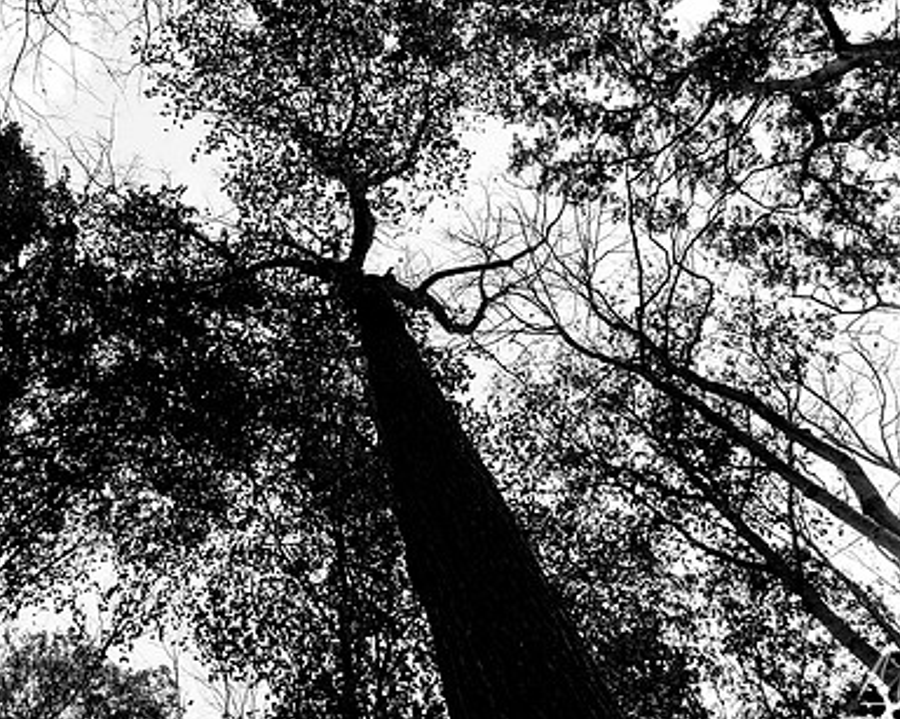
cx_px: 363
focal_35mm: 34
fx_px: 905
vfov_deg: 43.0
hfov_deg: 52.5
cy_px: 275
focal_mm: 24
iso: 200
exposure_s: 1/180
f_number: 11
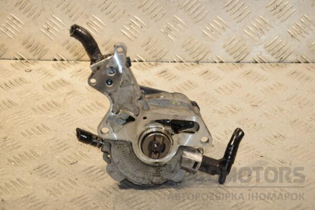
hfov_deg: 20.6
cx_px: 158
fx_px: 866
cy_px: 105
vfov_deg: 13.8
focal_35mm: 99
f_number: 7.1
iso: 800
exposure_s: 1/200
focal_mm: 66
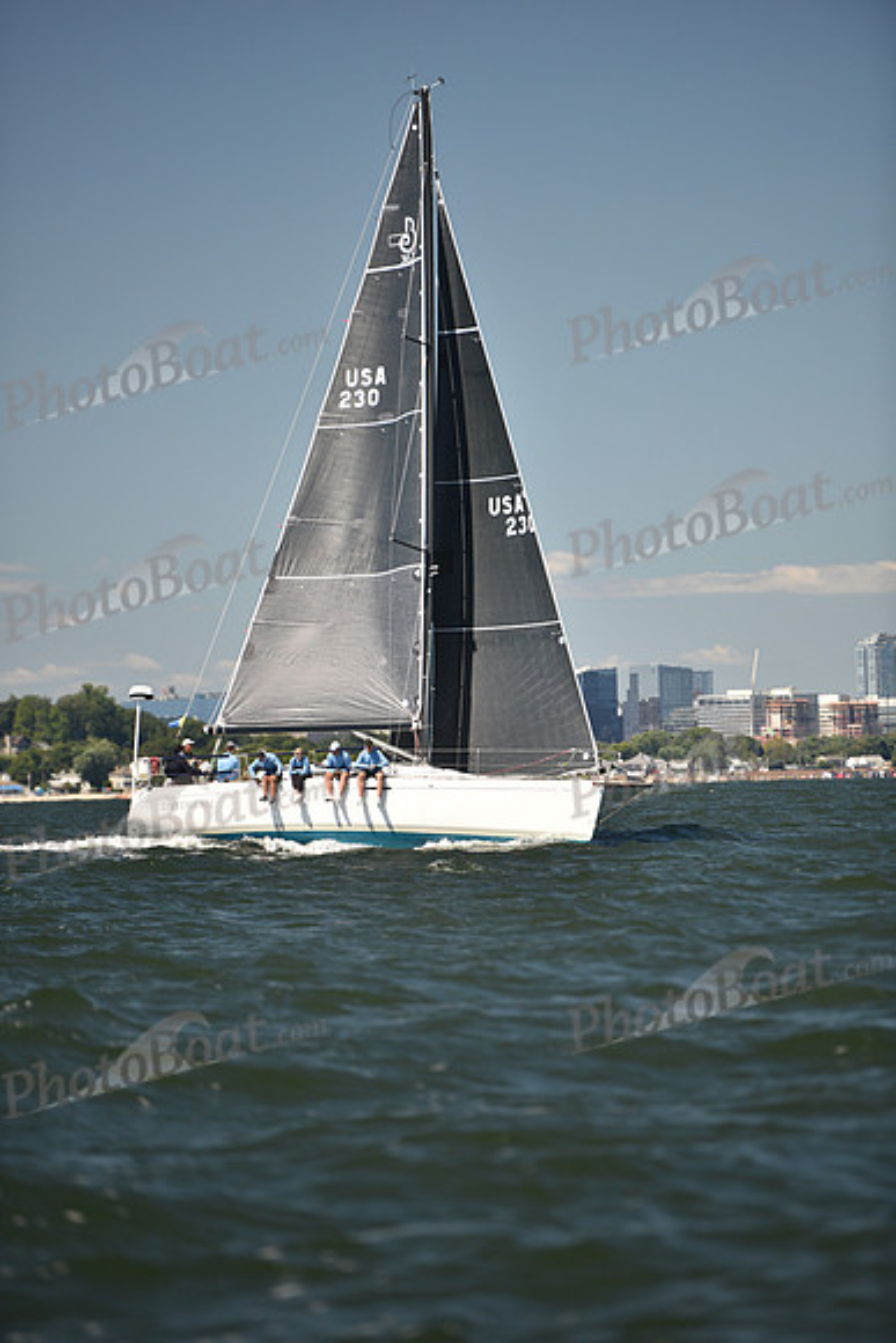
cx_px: 448
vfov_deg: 10.3
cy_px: 672
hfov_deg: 6.9
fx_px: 7462
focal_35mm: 200
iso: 250
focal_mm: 200
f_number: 2.8
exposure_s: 1/1250
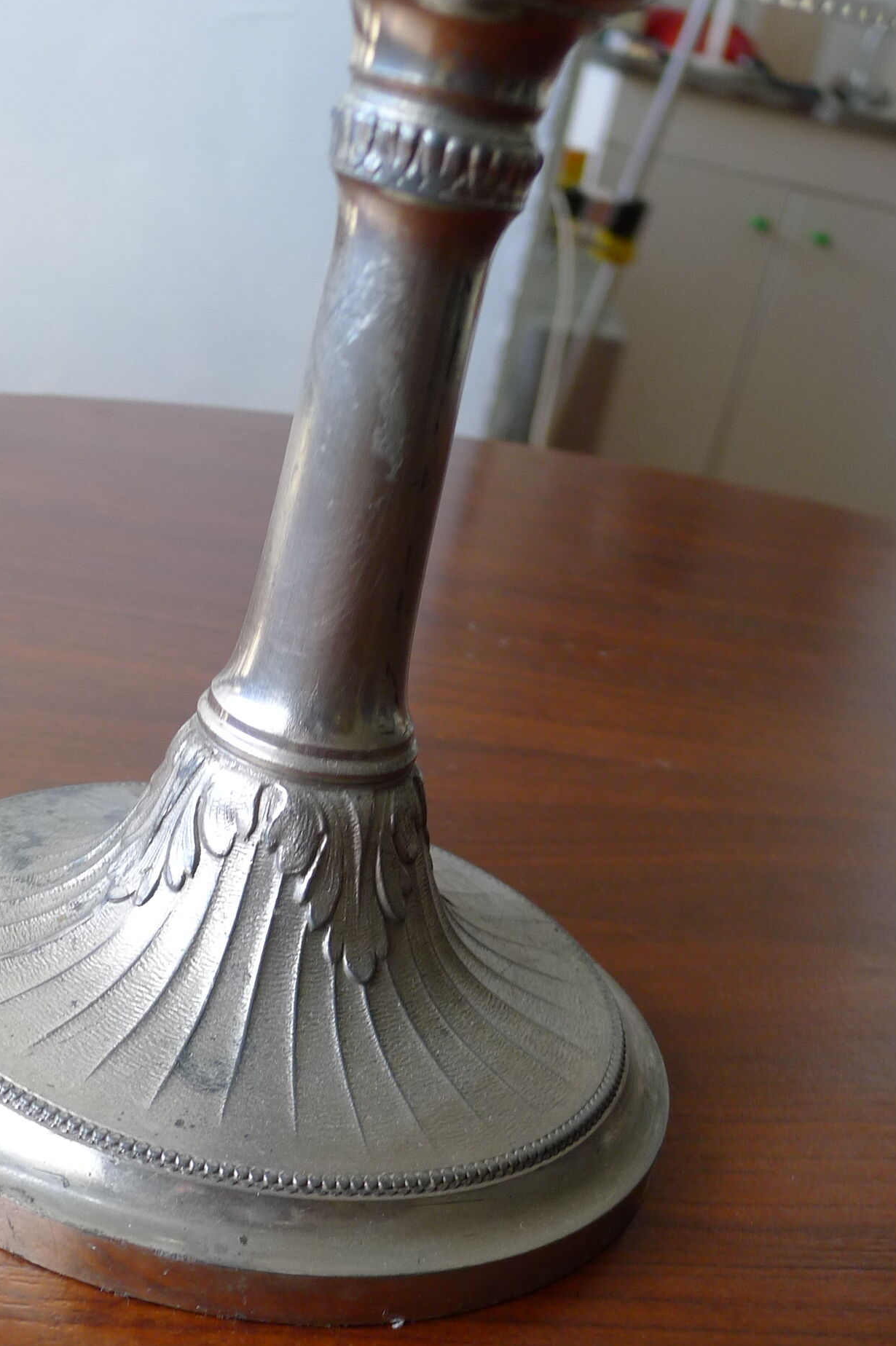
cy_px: 965
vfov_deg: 41.8
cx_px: 361
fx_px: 1719
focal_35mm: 46
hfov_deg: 29.1
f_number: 2.2
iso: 160
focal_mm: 6.8
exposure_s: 1/60
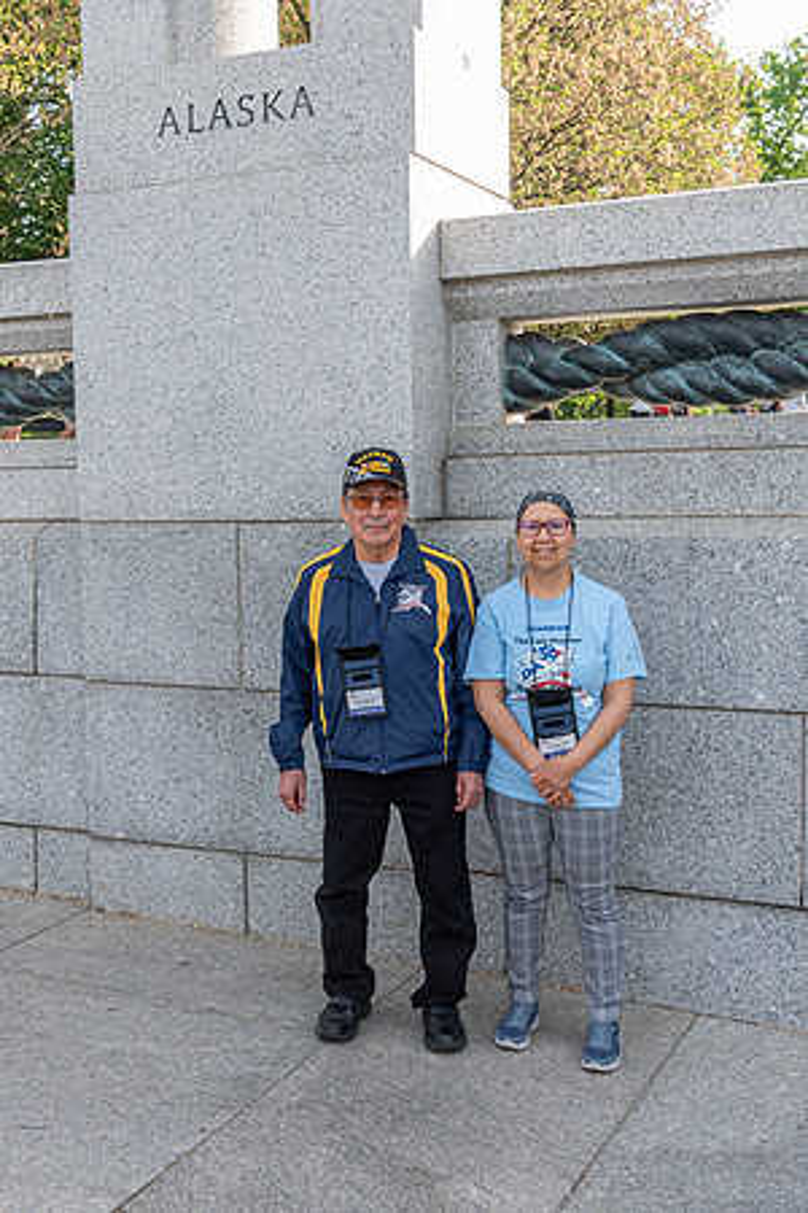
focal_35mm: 43
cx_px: 345
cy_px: 583
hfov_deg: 31.0
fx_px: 1457
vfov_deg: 45.2
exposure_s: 1/125
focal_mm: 24
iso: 100
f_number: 4
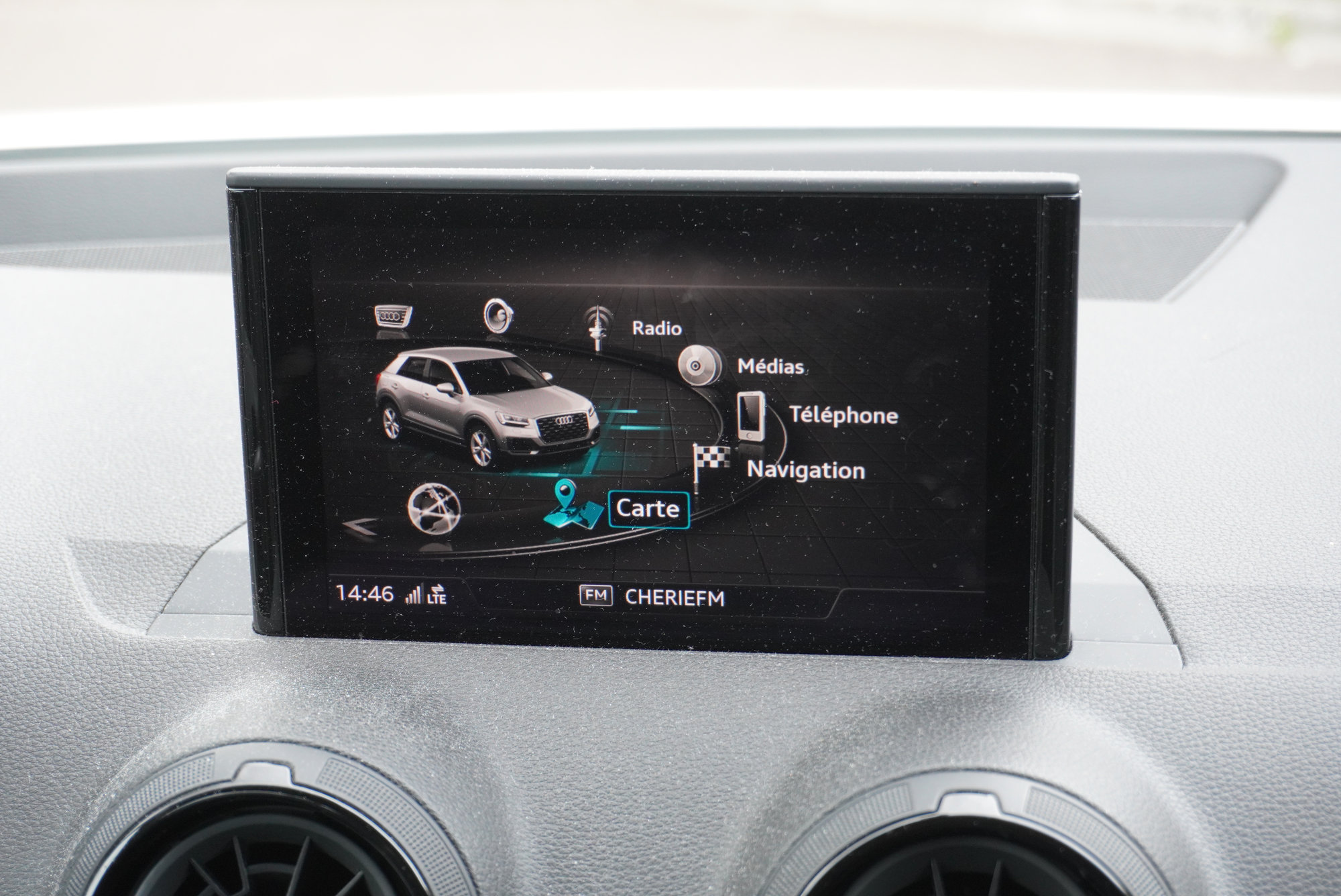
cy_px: 448
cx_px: 670
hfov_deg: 29.8
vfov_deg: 20.2
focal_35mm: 68
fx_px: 2516
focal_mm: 45
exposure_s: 1/80
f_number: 5.6
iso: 1000
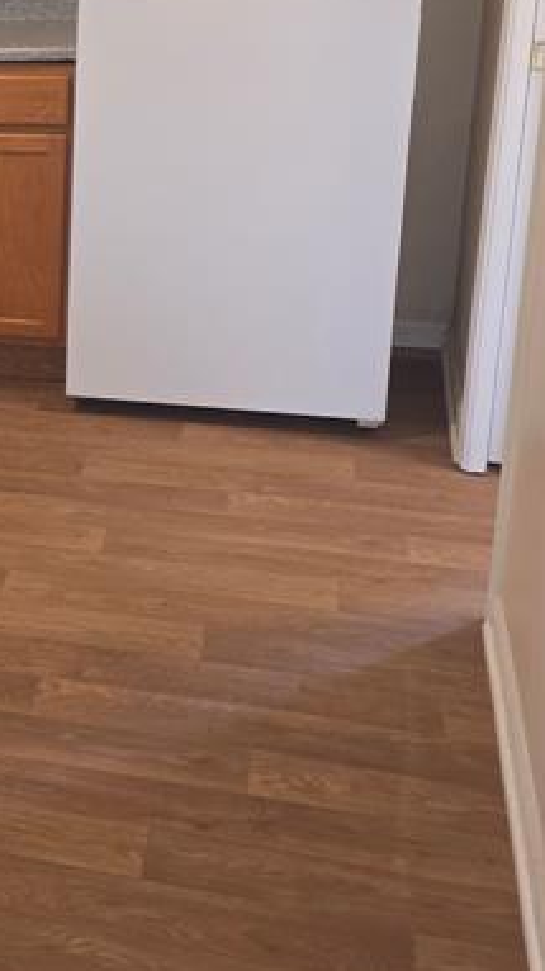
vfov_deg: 31.3
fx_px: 1724
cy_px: 347
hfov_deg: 16.0
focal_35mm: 67
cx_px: -340
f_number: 1.7
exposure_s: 1/24
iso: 100
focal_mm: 6.3
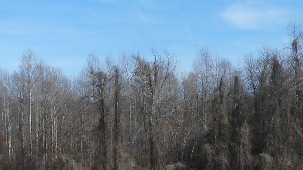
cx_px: 121
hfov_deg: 22.9
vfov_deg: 12.7
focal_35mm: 93
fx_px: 747
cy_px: 194
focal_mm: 4.5
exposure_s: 1/1000
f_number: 3.7
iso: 80
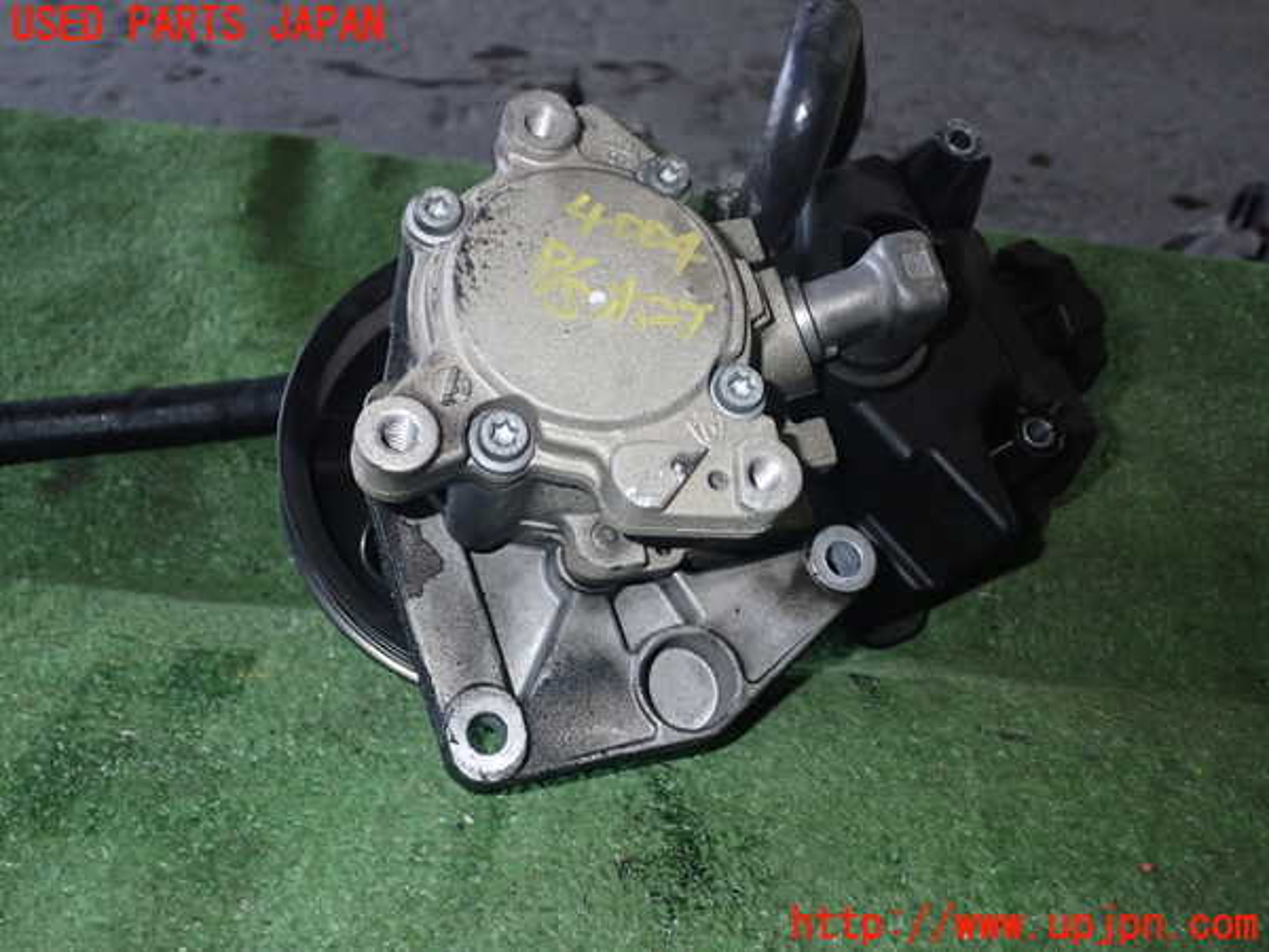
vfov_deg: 39.7
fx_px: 1320
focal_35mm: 36
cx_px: 634
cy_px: 476
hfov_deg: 51.4
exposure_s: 1/40
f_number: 7.1
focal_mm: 6.37
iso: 400
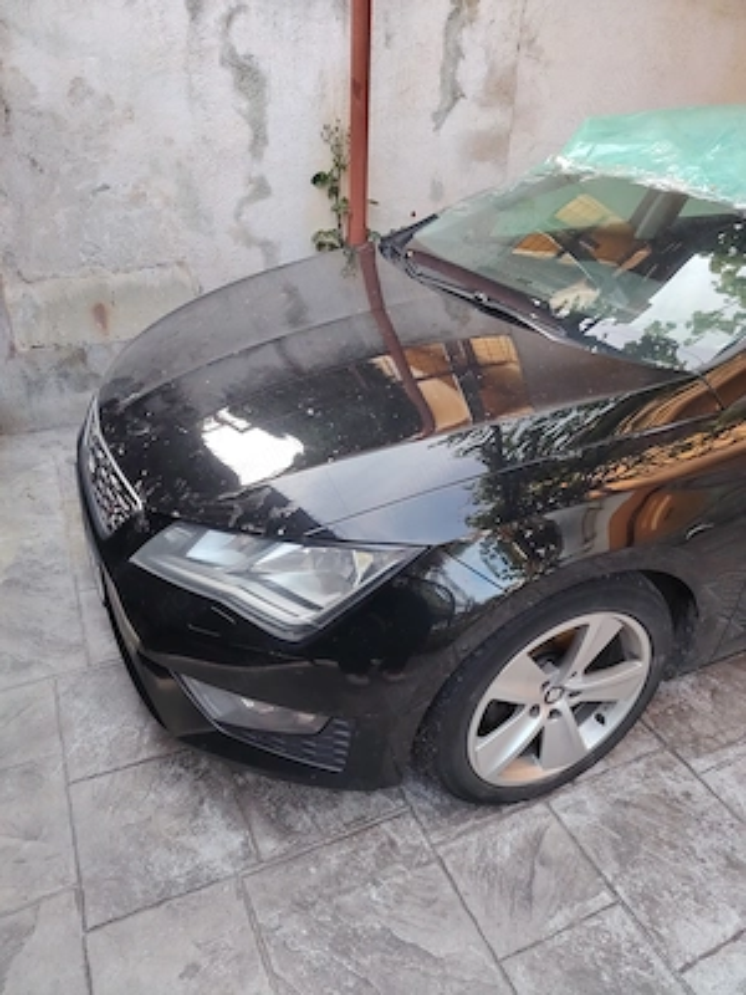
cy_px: 498
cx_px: 373
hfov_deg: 56.8
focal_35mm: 24
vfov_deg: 71.6
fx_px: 690
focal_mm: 5.25
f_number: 1.75
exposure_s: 1/100
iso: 338
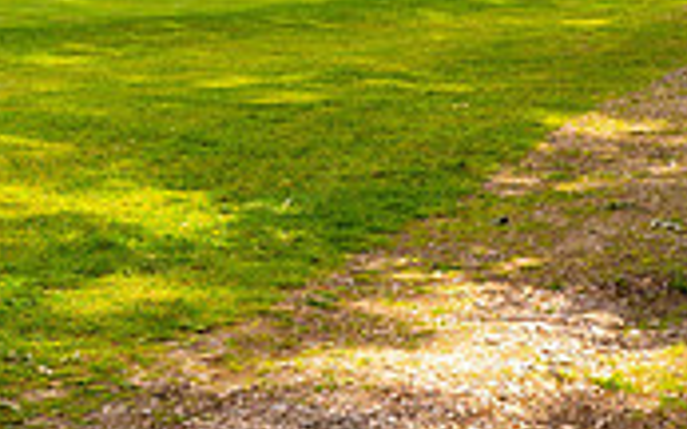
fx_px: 2564
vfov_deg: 9.2
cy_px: -316
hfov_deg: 15.3
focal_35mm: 137
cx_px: 405
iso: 200
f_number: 9
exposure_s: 1/200
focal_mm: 40
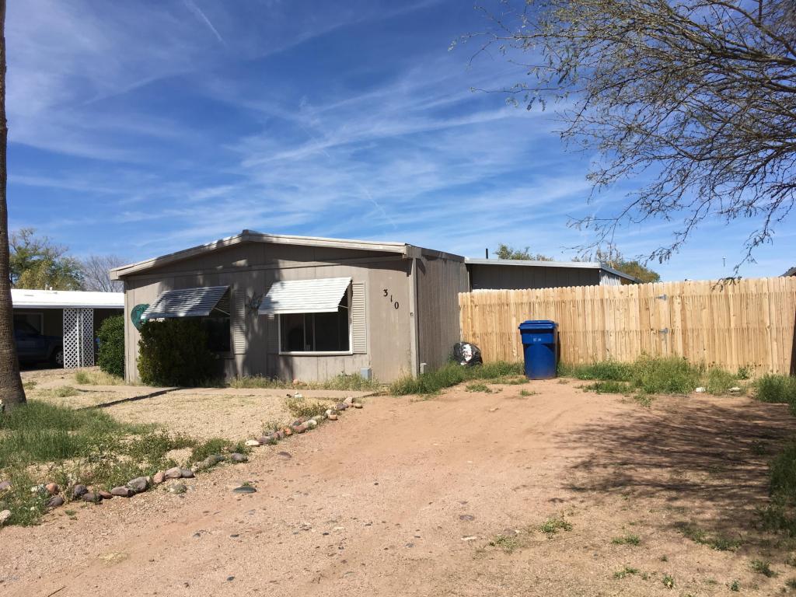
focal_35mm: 29
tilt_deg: +0.5
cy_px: 298
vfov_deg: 48.2
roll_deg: +2.7
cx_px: 398
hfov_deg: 61.7
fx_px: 667
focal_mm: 4.15
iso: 25
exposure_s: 1/2198
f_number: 2.2
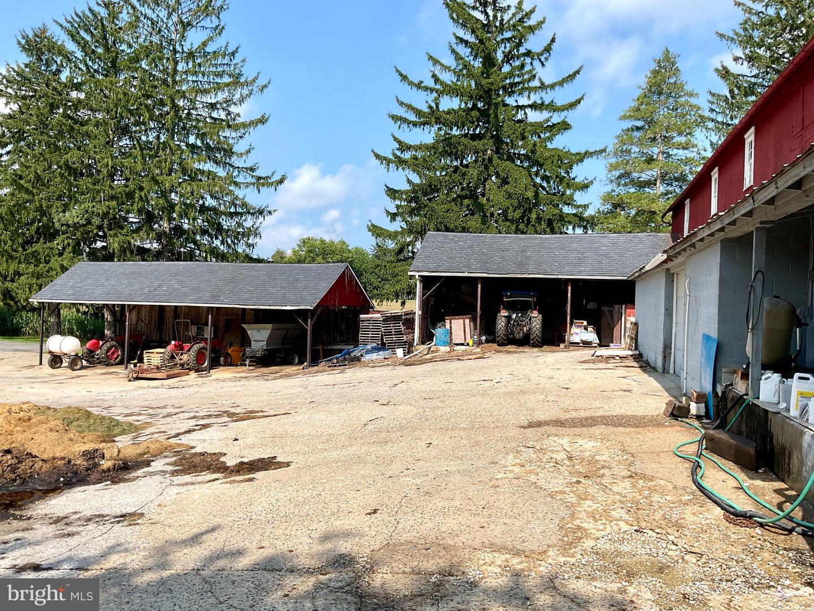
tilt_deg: -0.5
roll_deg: -2.7
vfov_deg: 48.2
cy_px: 306
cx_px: 407
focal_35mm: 29
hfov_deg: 61.7
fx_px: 682
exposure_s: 1/2058
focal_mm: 3
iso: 16
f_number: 1.8
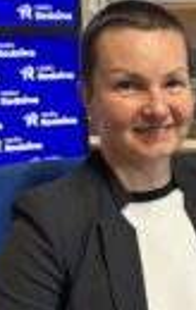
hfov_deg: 16.6
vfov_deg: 27.4
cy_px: 153
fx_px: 637
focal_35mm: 75
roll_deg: +0.8
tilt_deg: -10.4
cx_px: 247
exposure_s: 1/50
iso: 400
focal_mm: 5.7
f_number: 1.5
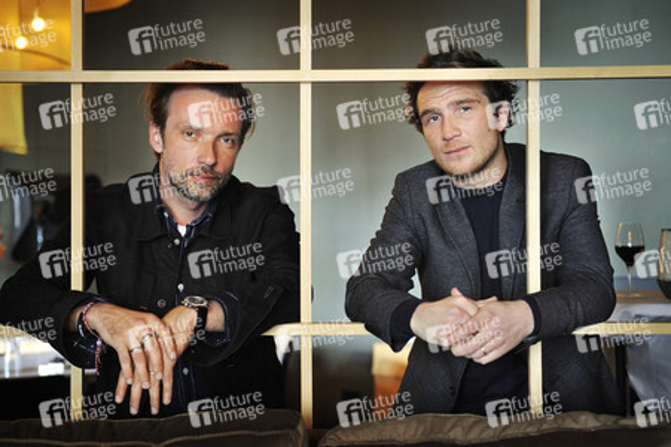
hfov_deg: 34.5
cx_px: 336
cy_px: 224
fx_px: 1080
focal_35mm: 58
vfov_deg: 23.3
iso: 1250
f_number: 2.8
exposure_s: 1/25
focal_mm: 58
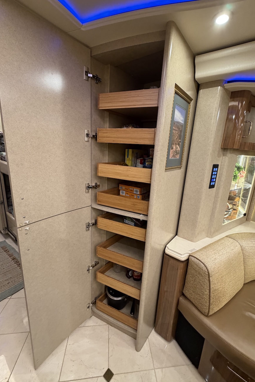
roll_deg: -3.0
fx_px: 159
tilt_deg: -16.3
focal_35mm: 15
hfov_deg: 77.3
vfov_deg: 100.4
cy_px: 190
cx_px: 131
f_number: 2.2
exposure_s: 1/60
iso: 250
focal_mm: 2.22
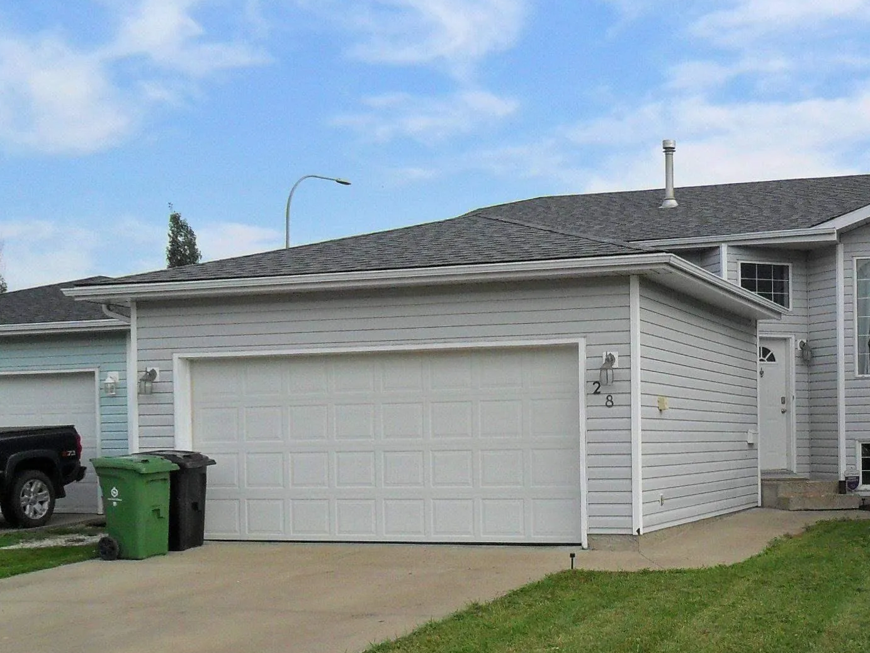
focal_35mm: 50
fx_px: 1257
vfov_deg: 28.8
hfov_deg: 37.4
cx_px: 630
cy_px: 459
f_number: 3.5
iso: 100
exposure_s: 1/750
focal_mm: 4.9
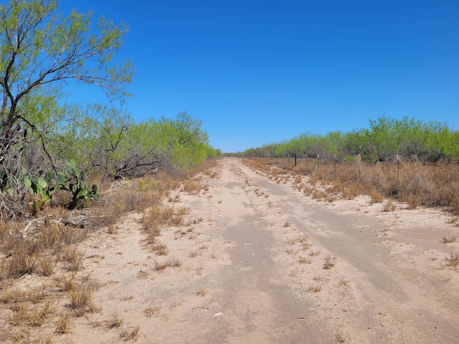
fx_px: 345
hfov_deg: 67.3
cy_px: 172
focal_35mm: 26
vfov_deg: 53.1
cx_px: 230
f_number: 1.8
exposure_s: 1/2929
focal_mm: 5.4
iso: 40
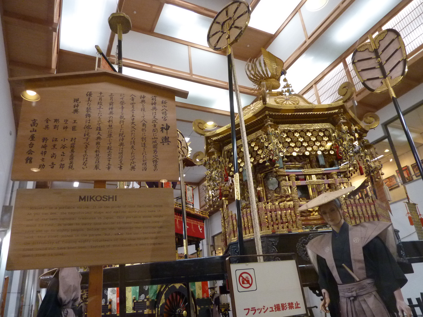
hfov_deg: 69.4
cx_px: 212
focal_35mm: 25
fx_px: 305
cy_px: 158
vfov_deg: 54.9
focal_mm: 4.1
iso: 400
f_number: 3.3
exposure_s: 1/13
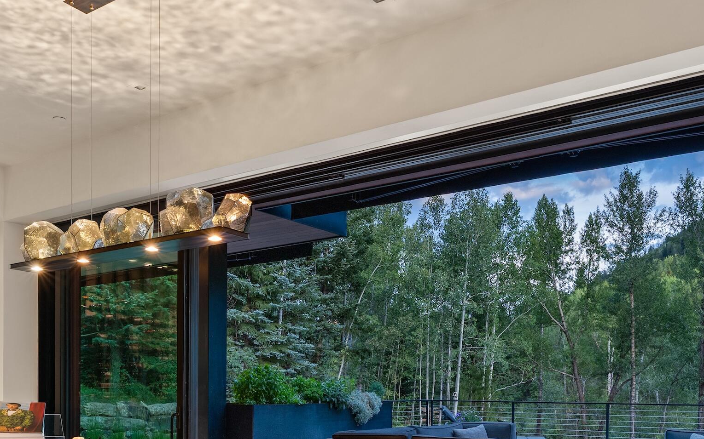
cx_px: 291
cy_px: 391
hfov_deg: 53.7
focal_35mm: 36
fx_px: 691
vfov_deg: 33.5
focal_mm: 20
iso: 500
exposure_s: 1/1.25
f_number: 7.1
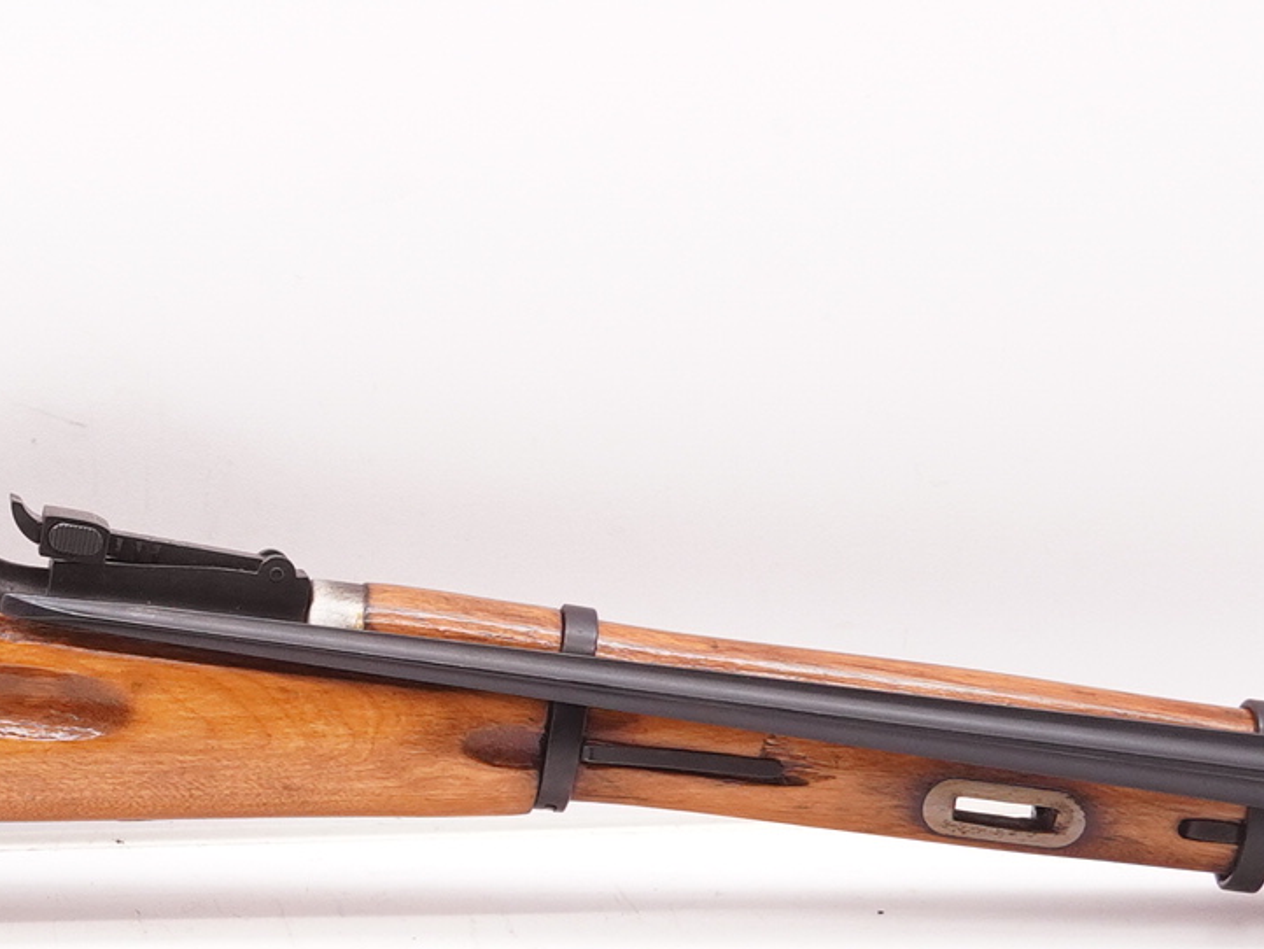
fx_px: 5041
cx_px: -303
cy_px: 709
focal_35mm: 138
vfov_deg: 10.7
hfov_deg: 13.8
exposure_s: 1/125
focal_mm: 23
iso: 800
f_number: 5.6
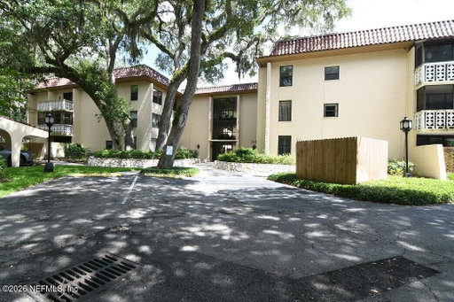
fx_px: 202
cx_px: 227
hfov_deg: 96.8
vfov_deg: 73.7
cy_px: 151
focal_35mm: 16
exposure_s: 1/80
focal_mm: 11
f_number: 8
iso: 160
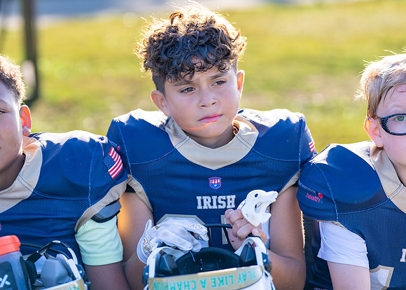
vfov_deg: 10.3
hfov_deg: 14.4
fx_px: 1605
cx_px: 199
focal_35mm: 139
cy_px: 111
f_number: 2.8
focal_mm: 104
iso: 200
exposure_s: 1/1250
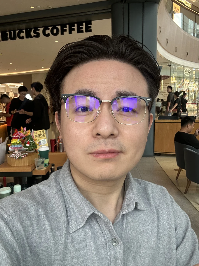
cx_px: 100
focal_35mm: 30
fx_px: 230
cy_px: 133
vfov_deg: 60.0
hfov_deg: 46.8
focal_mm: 2.69
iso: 40
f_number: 1.9
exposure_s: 1/121
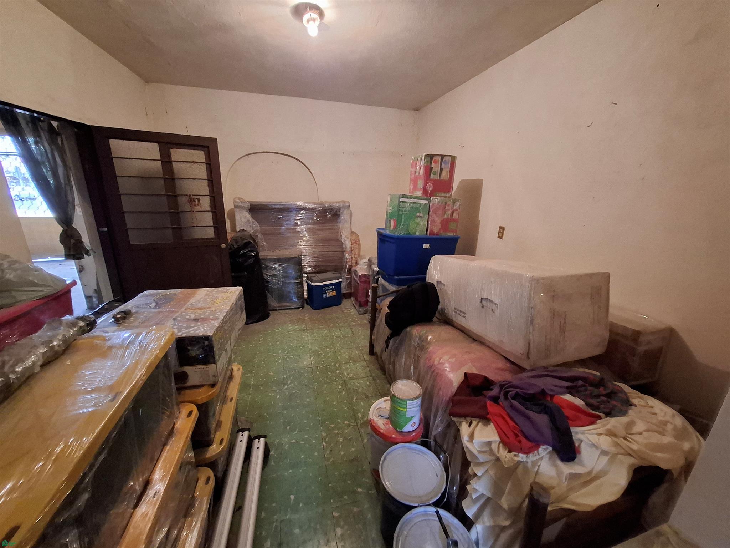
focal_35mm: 13
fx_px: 274
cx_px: 365
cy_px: 274
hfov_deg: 106.2
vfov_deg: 89.9
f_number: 2.2
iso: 320
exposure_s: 1/25
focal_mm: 1.74
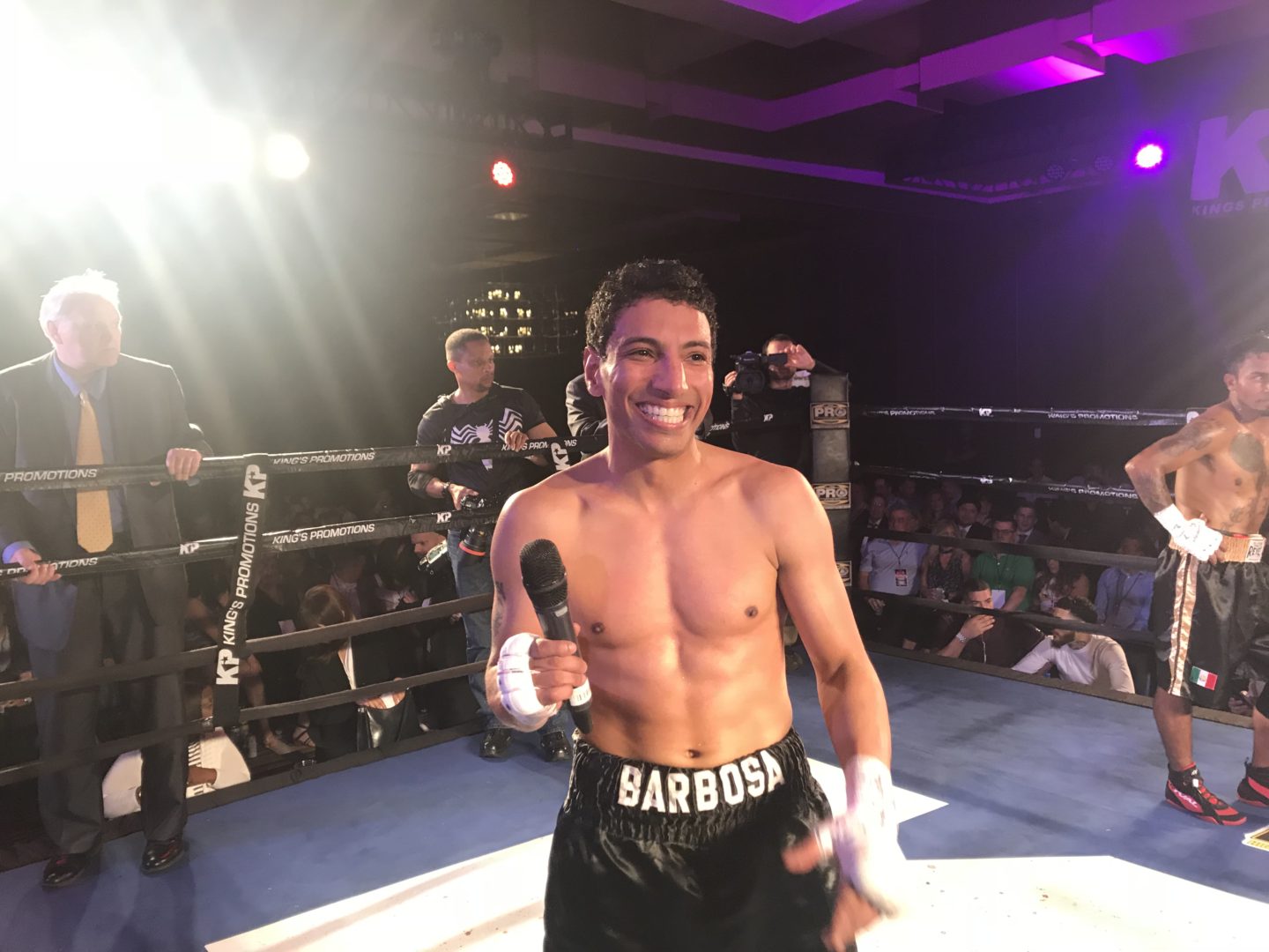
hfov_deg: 63.4
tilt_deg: -4.4
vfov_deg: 49.7
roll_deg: +1.3
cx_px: 634
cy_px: 476
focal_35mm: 28
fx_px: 1026
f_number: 1.8
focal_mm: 3.99
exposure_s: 1/30
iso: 40
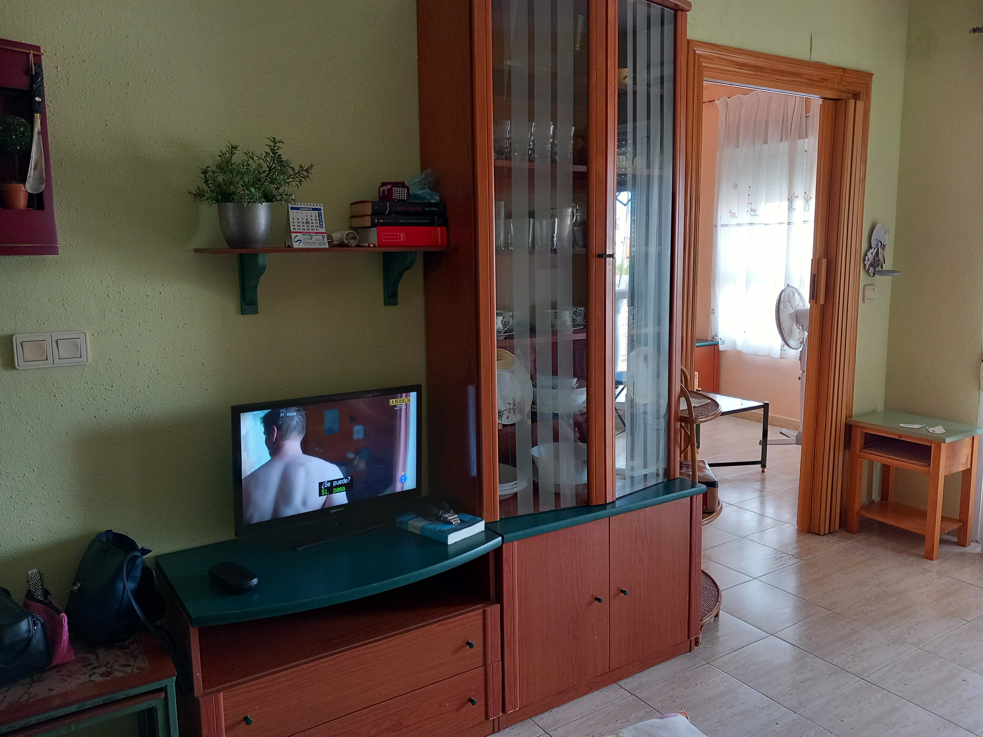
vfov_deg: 51.4
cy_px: 368
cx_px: 492
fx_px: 767
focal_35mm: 27
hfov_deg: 65.3
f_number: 1.8
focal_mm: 4
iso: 160
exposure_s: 1/50
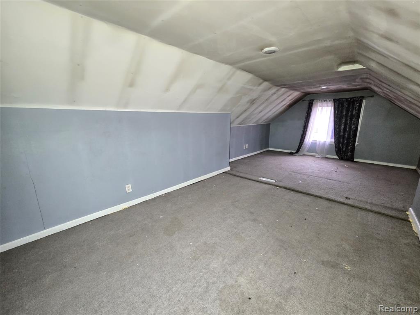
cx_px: 210
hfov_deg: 106.2
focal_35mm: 13
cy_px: 158
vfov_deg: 89.9
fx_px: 158
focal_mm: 2.2
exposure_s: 1/60
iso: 800
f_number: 2.2
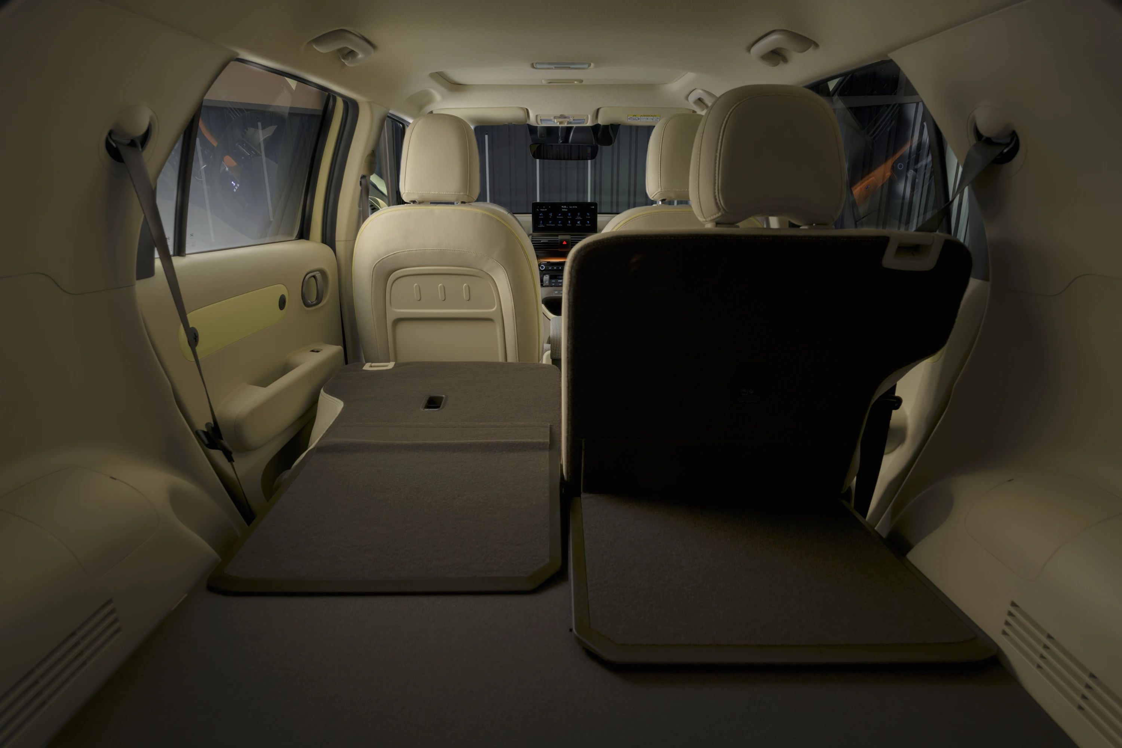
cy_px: 374
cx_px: 561
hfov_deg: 84.0
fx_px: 623
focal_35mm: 20
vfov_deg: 61.9
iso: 50
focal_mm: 20
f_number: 8
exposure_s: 2
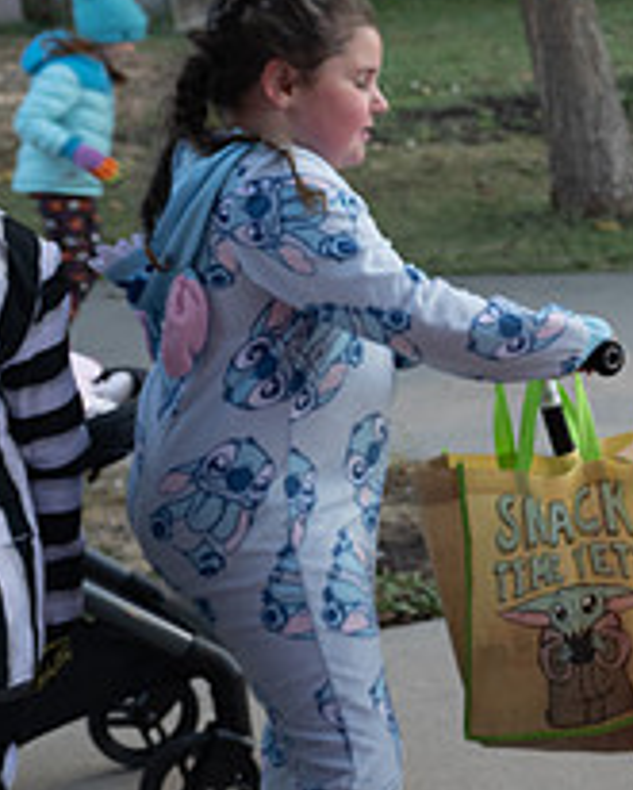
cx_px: 1030
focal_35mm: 92
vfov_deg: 20.8
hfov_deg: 15.1
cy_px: 425
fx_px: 2153
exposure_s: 1/160
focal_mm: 27.5
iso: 500
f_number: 5
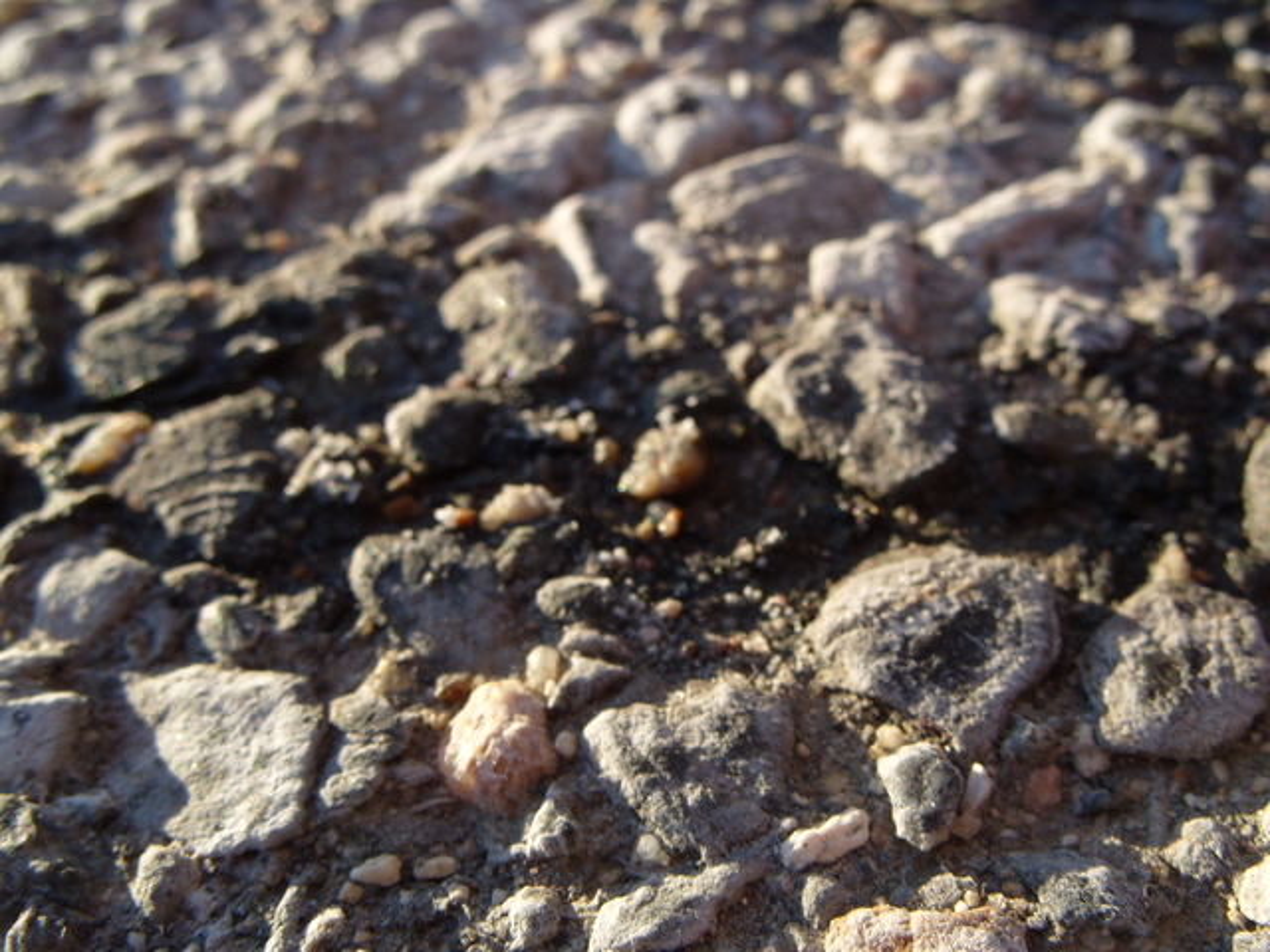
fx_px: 1284
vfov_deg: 40.7
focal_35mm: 35
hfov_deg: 52.6
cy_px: 476
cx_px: 635
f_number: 5.3
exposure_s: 1/125
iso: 80
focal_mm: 7.8
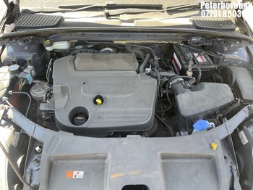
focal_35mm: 26
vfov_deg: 53.0
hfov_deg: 67.3
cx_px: 126
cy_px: 95
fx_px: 190
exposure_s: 1/121
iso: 32
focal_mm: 4.2
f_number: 1.6
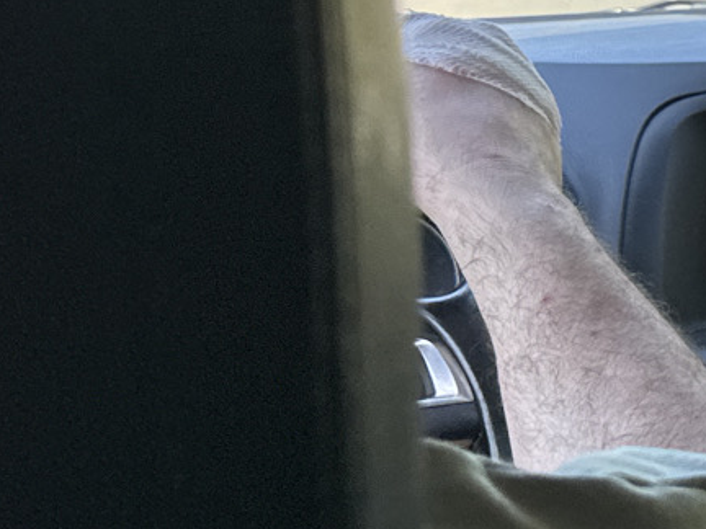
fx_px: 2264
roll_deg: +1.5
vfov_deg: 13.1
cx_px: 1513
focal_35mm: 111
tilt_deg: -7.2
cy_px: -31
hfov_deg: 14.1
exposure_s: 1/393
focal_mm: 6.86
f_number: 1.78
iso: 80
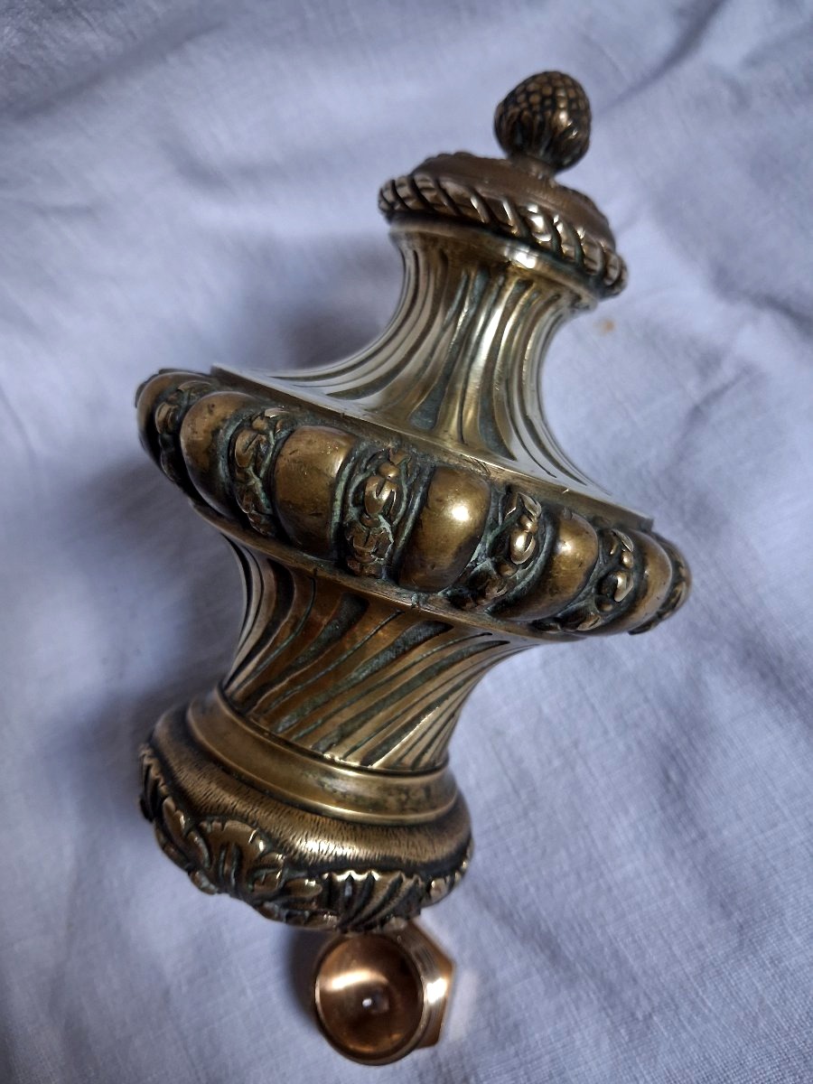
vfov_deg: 65.3
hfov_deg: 51.4
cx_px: 406
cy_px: 542
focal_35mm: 27
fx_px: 846
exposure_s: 1/33
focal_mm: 4
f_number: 1.8
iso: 400
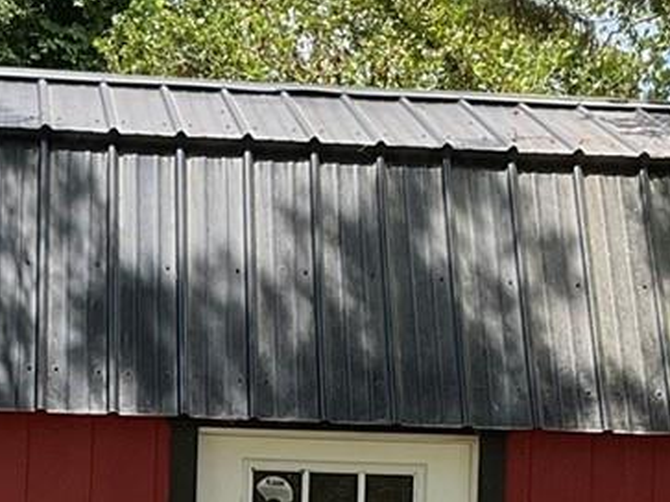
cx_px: 236
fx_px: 2477
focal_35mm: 128
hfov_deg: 15.4
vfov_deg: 11.4
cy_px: 563
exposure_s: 1/574
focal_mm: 3
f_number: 1.8
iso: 16
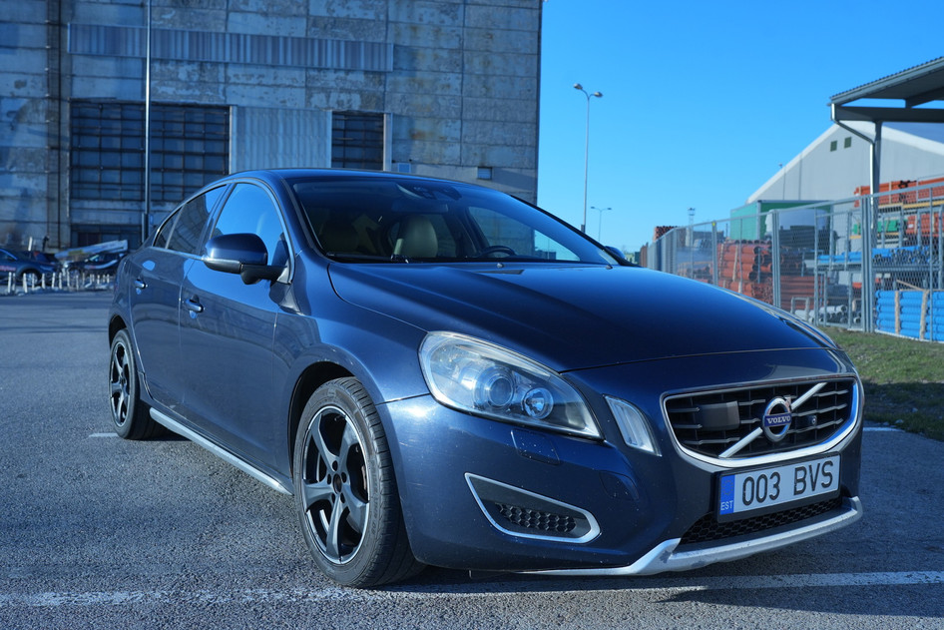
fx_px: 918
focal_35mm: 35
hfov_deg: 54.4
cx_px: 472
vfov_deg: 37.9
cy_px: 315
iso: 640
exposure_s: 1/1250
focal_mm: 35
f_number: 5.6
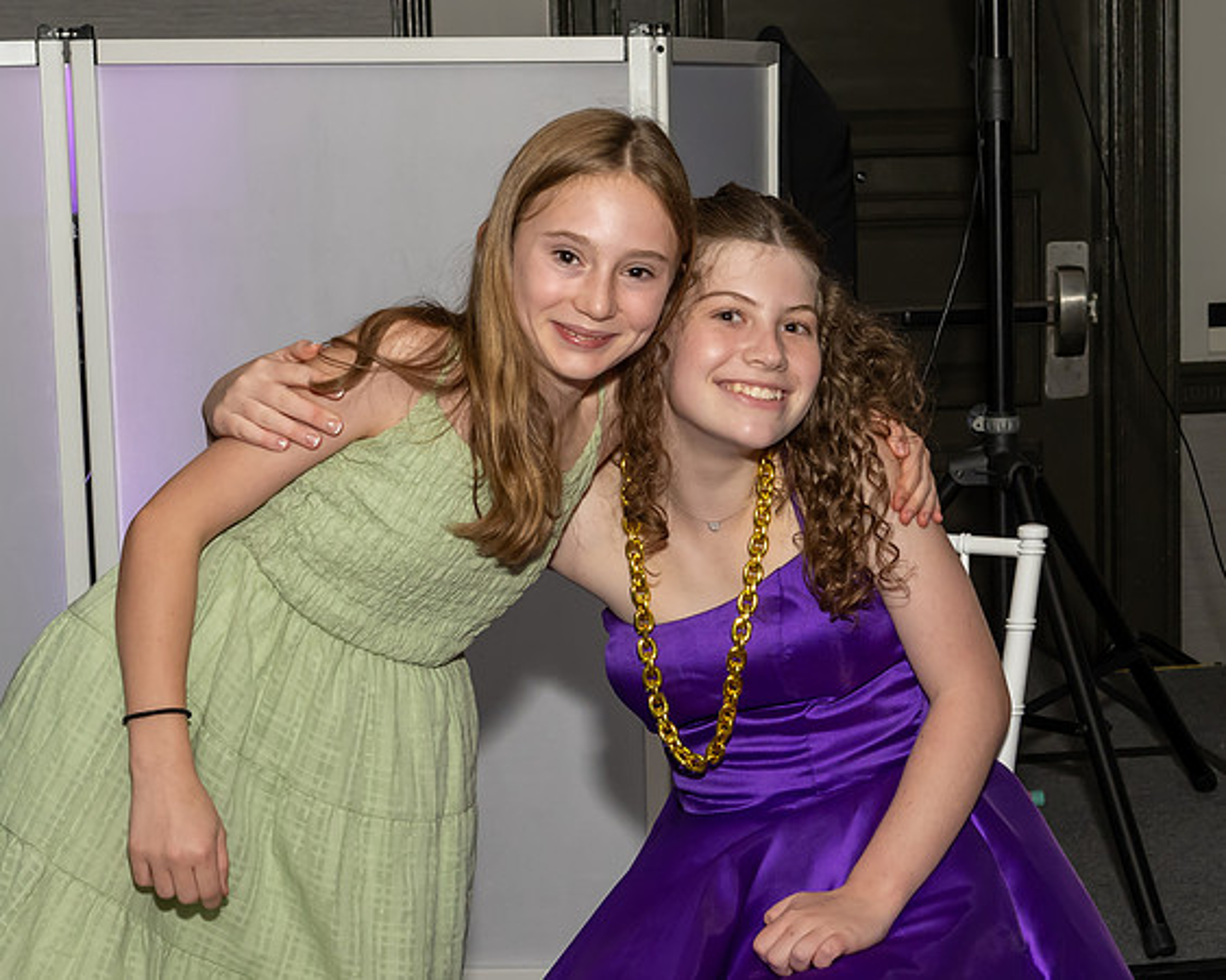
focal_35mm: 83
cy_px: 466
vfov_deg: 18.6
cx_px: 914
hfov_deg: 22.9
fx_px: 2996
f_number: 7.1
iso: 1000
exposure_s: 1/250
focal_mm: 38
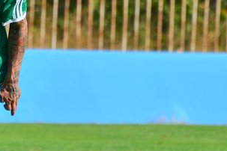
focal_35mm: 1204
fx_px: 7591
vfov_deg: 1.1
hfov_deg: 1.7
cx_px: -1
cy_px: 81
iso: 250
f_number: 6.3
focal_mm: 270
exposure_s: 1/1250
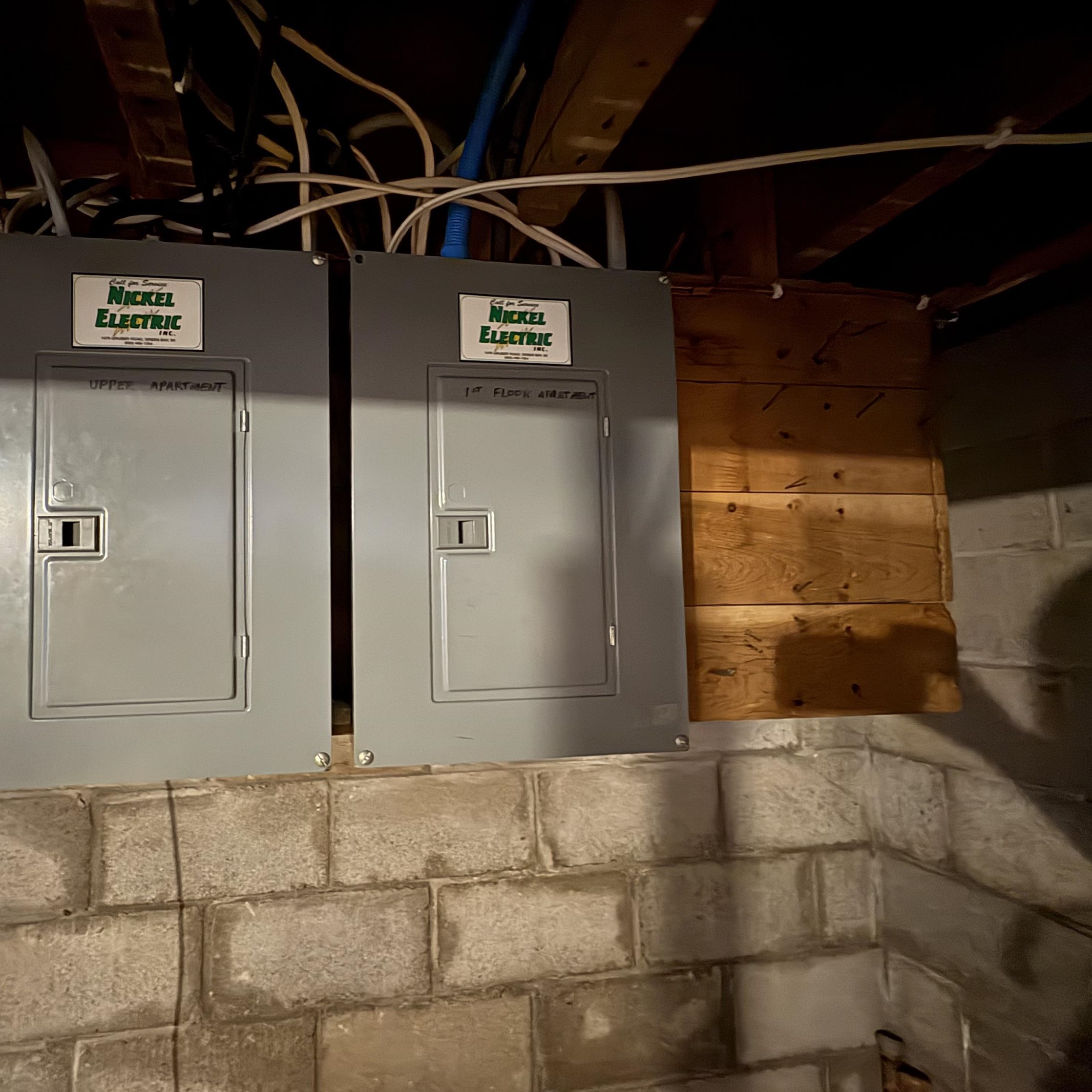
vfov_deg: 84.0
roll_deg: +0.6
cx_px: 391
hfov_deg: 81.9
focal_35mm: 17
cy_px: 544
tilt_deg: +6.3
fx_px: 607
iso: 1600
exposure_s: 1/7
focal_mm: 2.22
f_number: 2.2
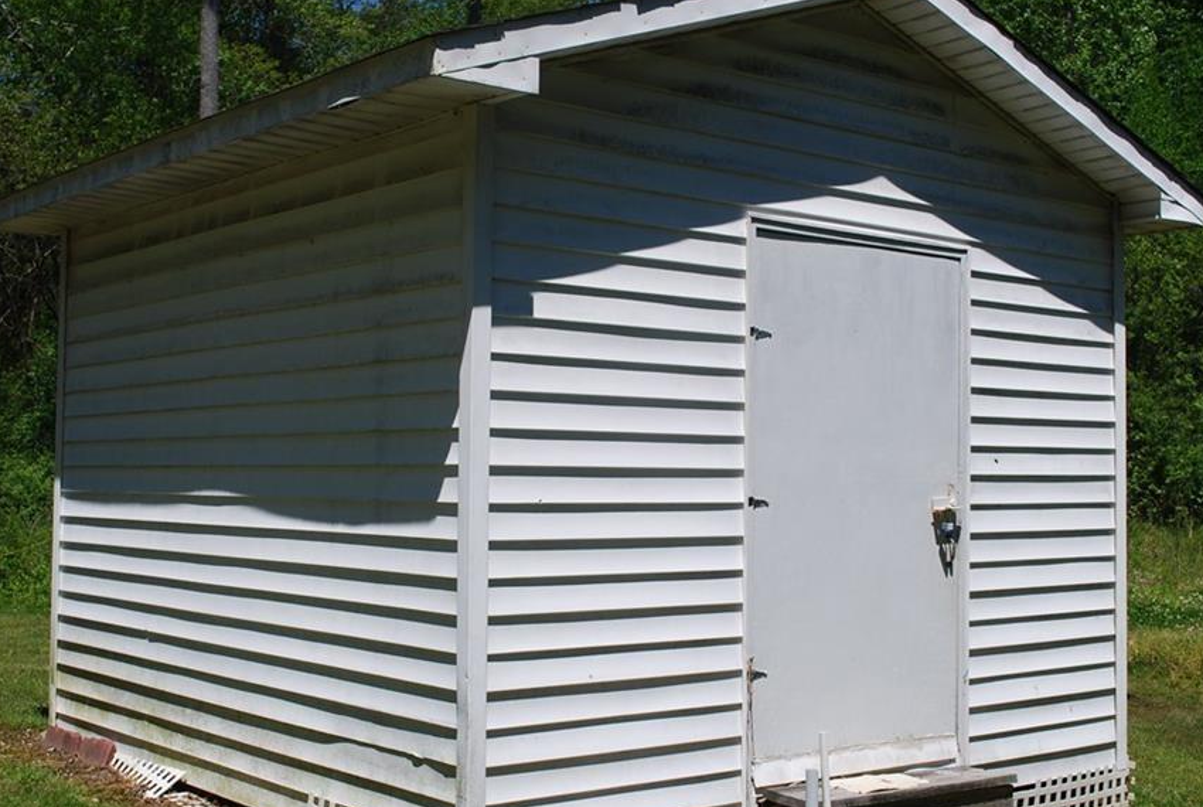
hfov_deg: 41.8
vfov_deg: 28.8
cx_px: 599
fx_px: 1573
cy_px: 427
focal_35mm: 47
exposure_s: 1/250
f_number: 8
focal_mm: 26
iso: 100
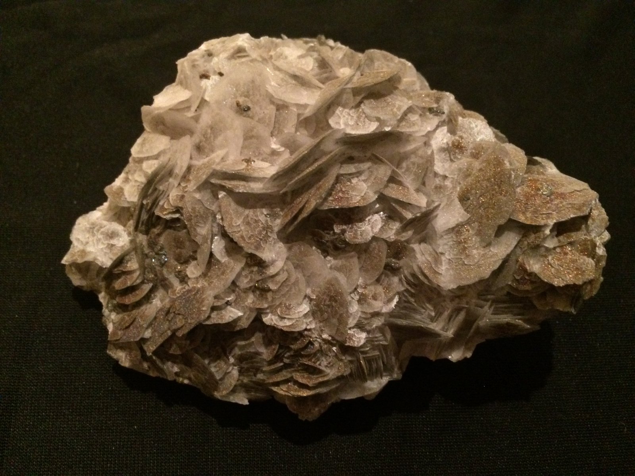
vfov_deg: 48.2
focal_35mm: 29
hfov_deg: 61.7
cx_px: 318
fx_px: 532
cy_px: 238
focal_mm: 4.15
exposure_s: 1/15
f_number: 2.2
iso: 640
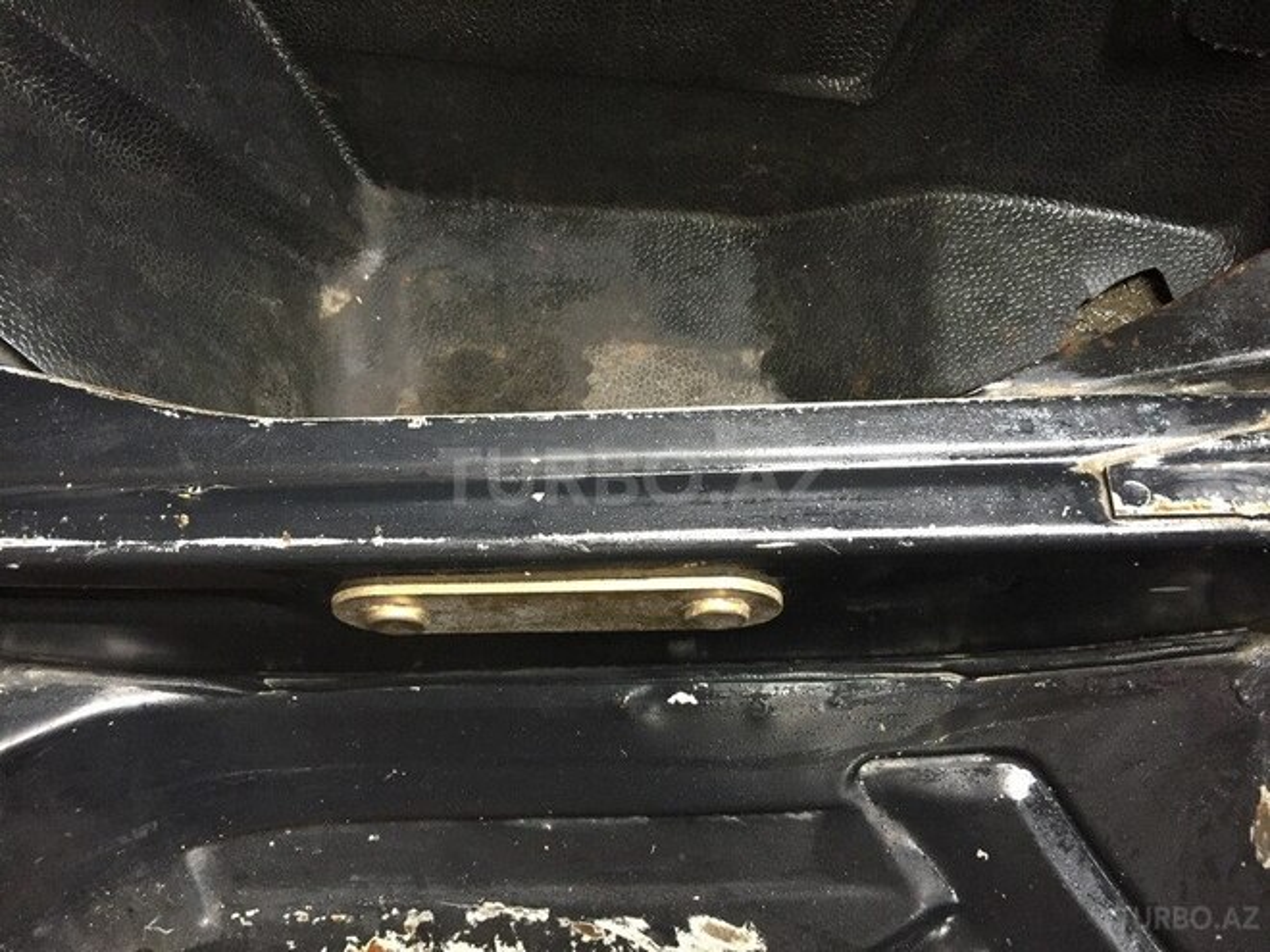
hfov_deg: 61.7
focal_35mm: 29
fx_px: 1064
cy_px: 476
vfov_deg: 48.2
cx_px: 635
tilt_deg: -66.5
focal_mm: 4.15
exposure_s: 1/20
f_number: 2.2
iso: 250
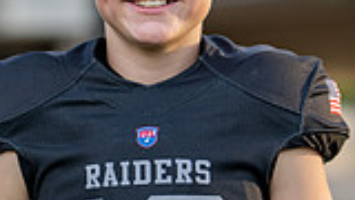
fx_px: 1911
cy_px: 196
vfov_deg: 6.0
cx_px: 180
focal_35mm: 203
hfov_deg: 10.6
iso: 100
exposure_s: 1/2000
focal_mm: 50
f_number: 1.2
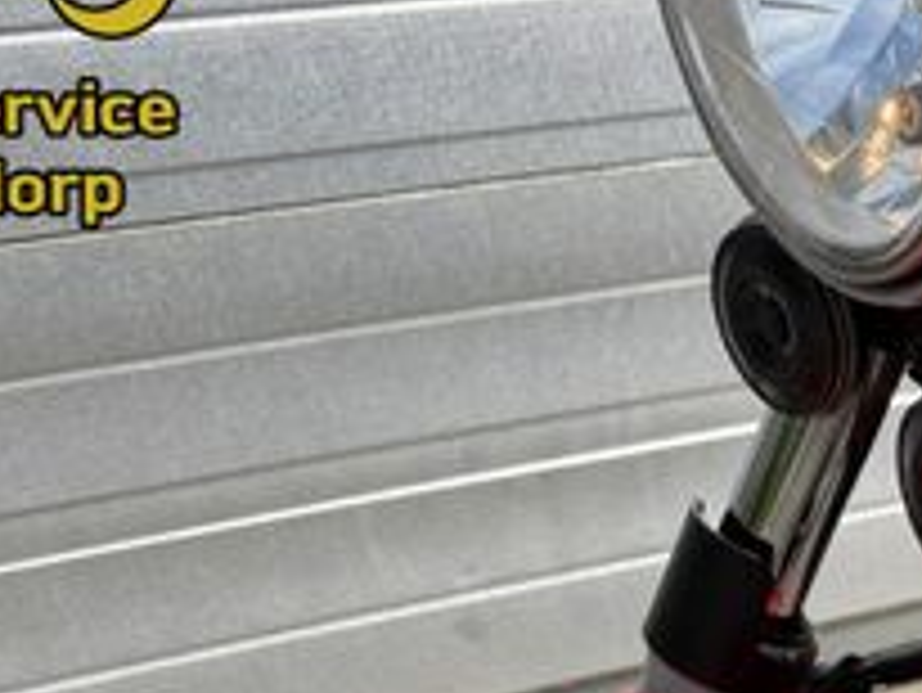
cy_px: 878
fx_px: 1999
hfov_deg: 23.5
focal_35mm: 75
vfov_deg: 18.4
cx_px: 1138
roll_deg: +0.4
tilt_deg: -28.2
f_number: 1.78
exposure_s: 1/2525
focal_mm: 6.76
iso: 80
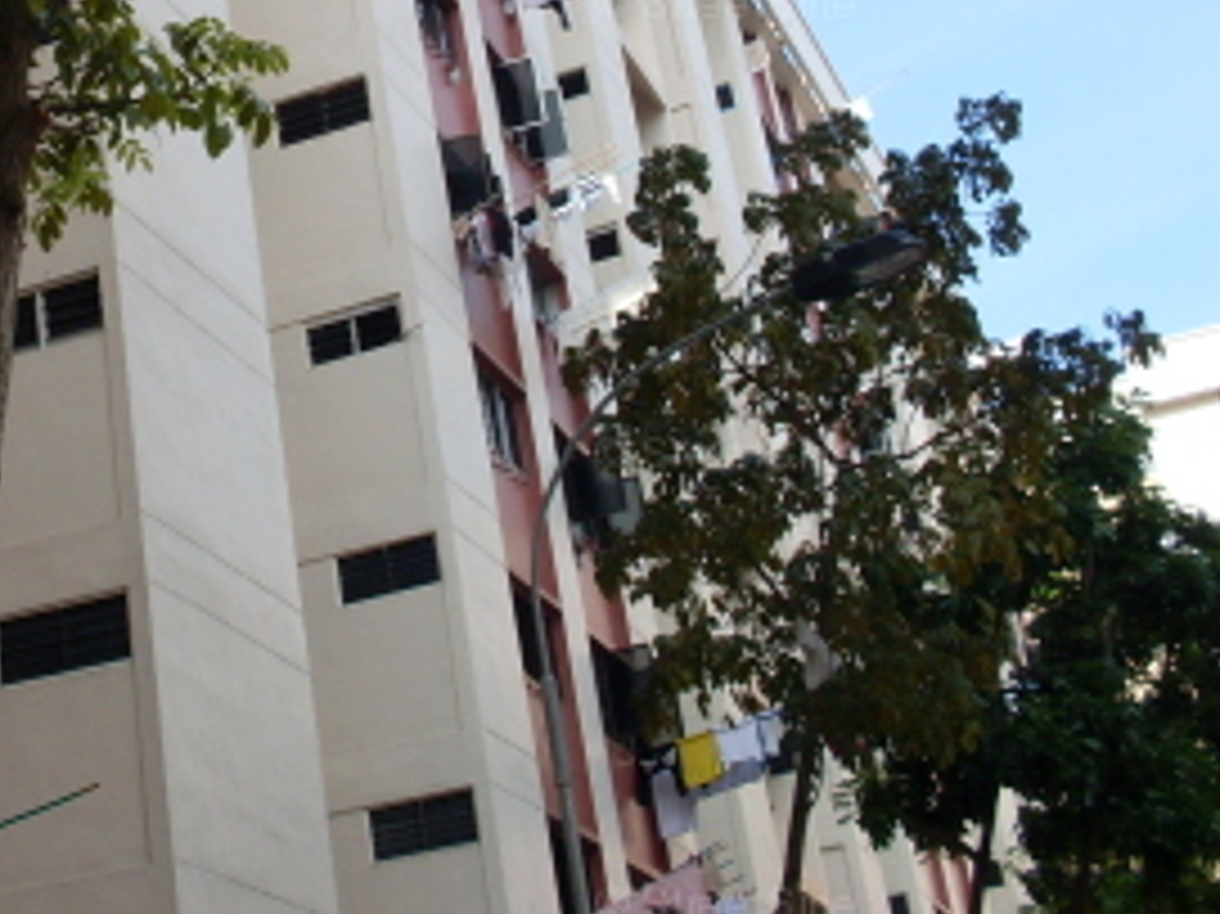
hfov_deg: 24.3
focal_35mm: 77
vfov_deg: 18.6
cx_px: 32
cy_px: 9
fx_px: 2713
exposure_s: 1/90
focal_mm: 6.3
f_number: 8.4
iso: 80
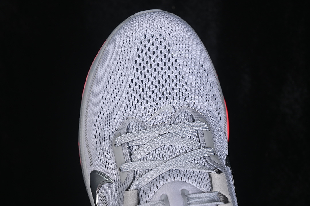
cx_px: 155
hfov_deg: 27.0
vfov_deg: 18.2
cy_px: 103
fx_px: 646
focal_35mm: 75
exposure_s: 1/80
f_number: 7.1
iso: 160
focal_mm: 50
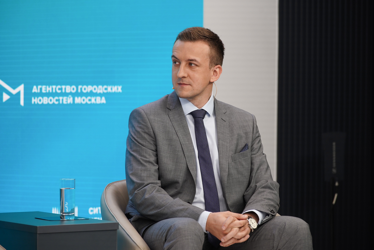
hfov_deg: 10.3
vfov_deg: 6.9
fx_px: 2078
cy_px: 125
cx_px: 187
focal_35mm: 200
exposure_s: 1/125
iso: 800
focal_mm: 200
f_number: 5.6
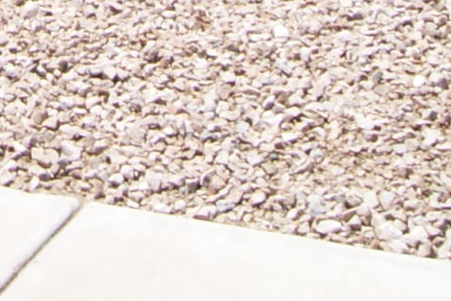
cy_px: -612
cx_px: -246
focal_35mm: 173
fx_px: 2169
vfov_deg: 7.1
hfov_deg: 11.3
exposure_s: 1/160
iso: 100
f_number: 11
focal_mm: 18
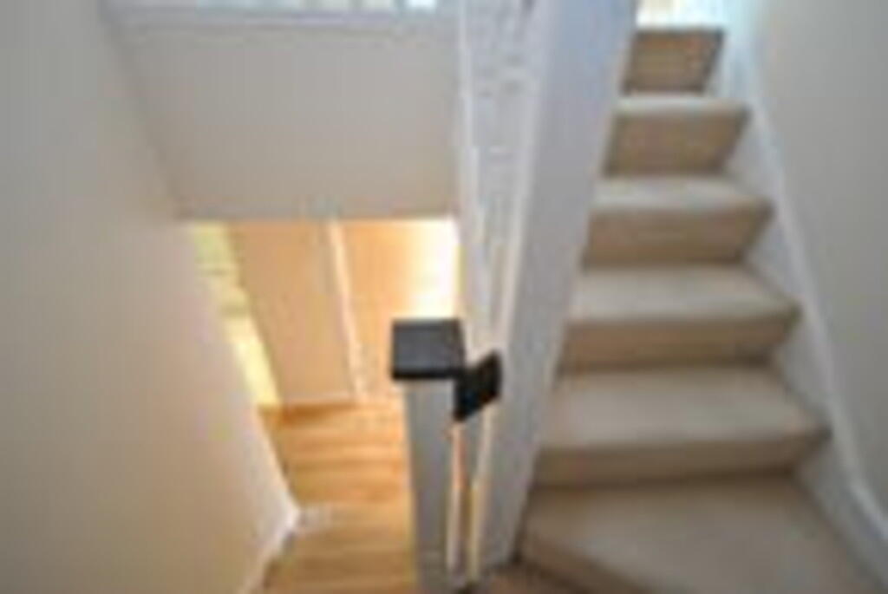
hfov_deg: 94.9
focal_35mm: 16
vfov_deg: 72.2
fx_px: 407
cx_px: 444
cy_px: 297
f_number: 4.2
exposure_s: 1/8
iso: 400
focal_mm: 11
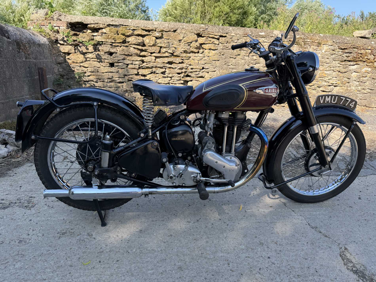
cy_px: 141
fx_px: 261
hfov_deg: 71.6
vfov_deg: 56.8
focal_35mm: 24
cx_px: 188
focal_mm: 6.8
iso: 80
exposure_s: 1/1060
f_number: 1.8
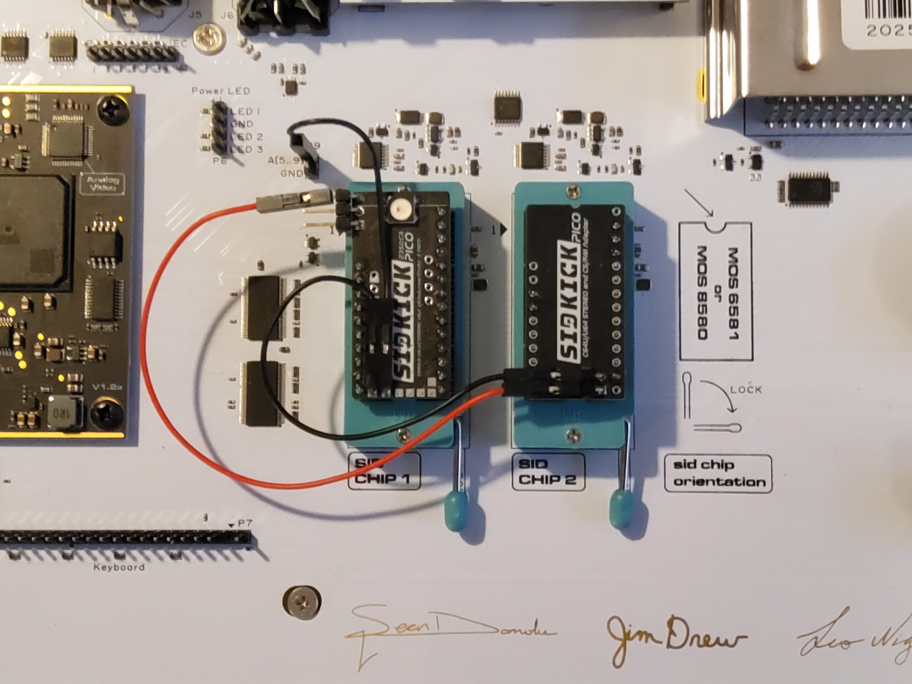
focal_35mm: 26
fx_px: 685
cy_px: 342
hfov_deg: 67.3
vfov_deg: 53.1
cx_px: 456
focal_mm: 3.08
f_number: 2
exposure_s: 1/24
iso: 1000
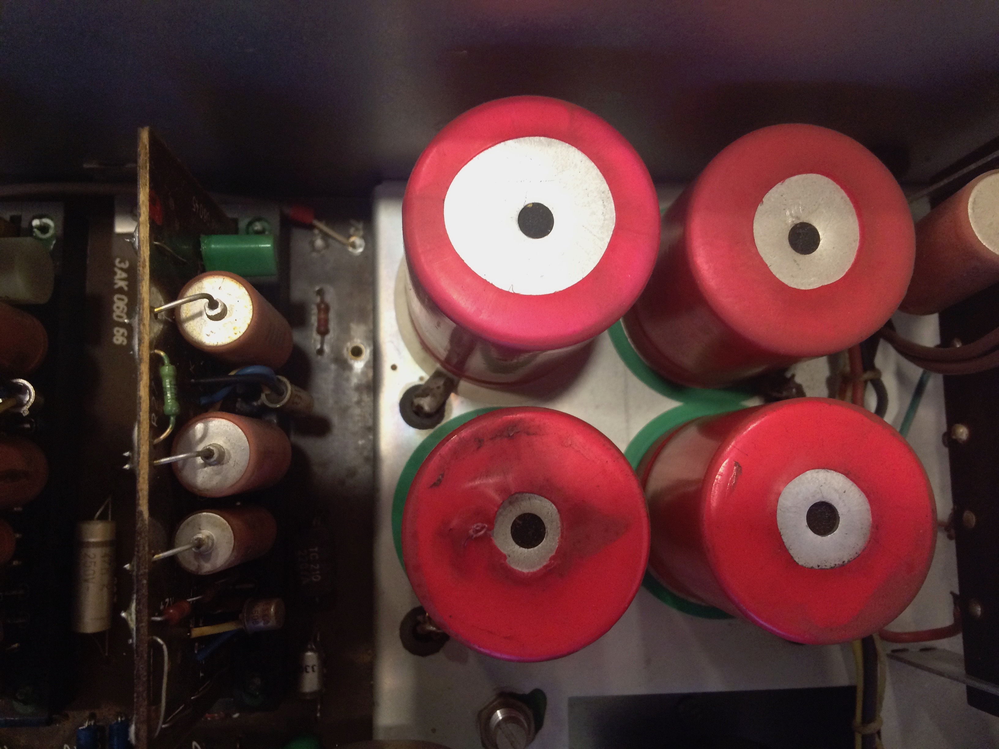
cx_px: 500
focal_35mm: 29
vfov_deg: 48.2
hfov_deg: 61.7
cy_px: 374
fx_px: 837
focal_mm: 4.15
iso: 200
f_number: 2.2
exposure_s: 1/33
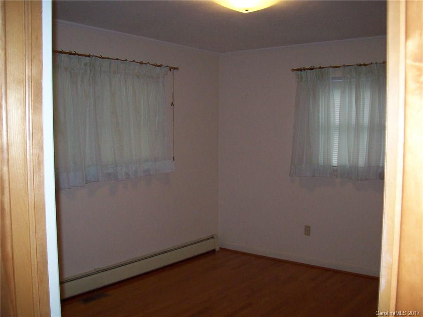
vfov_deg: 39.7
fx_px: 440
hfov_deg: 51.4
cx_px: 212
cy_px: 158
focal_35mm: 36
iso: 200
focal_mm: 6
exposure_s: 1/64
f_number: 2.7
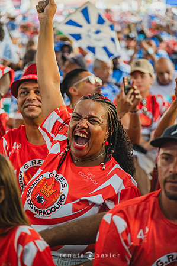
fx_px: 1109
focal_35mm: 150
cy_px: 133
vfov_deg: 13.7
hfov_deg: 9.1
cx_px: 88
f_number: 5.3
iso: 1600
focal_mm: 150
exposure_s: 1/400
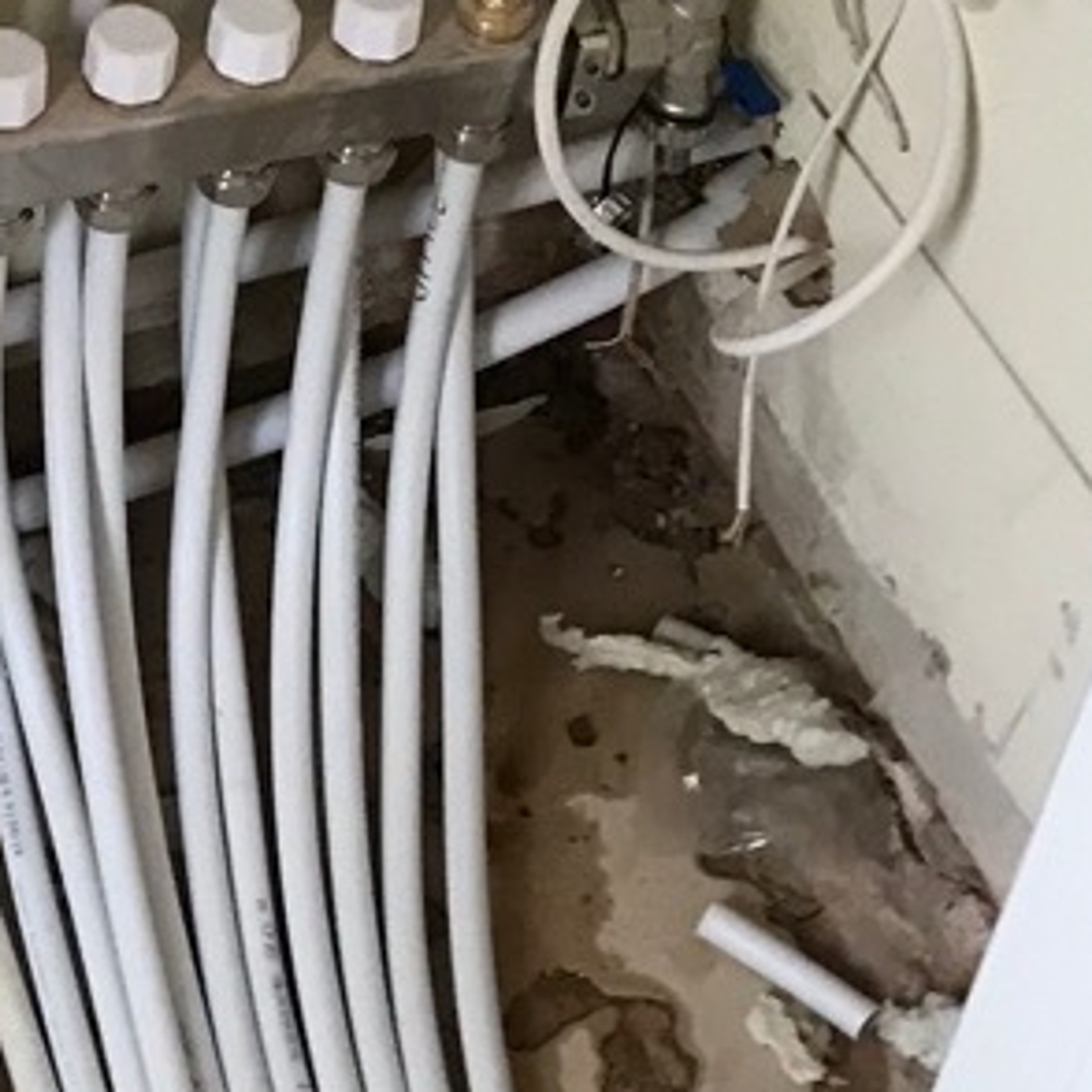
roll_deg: -2.1
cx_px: -93
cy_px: -145
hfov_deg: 16.7
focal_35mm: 101
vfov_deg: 16.6
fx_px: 3605
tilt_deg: -40.7
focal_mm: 3.99
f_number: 1.8
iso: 80
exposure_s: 1/17
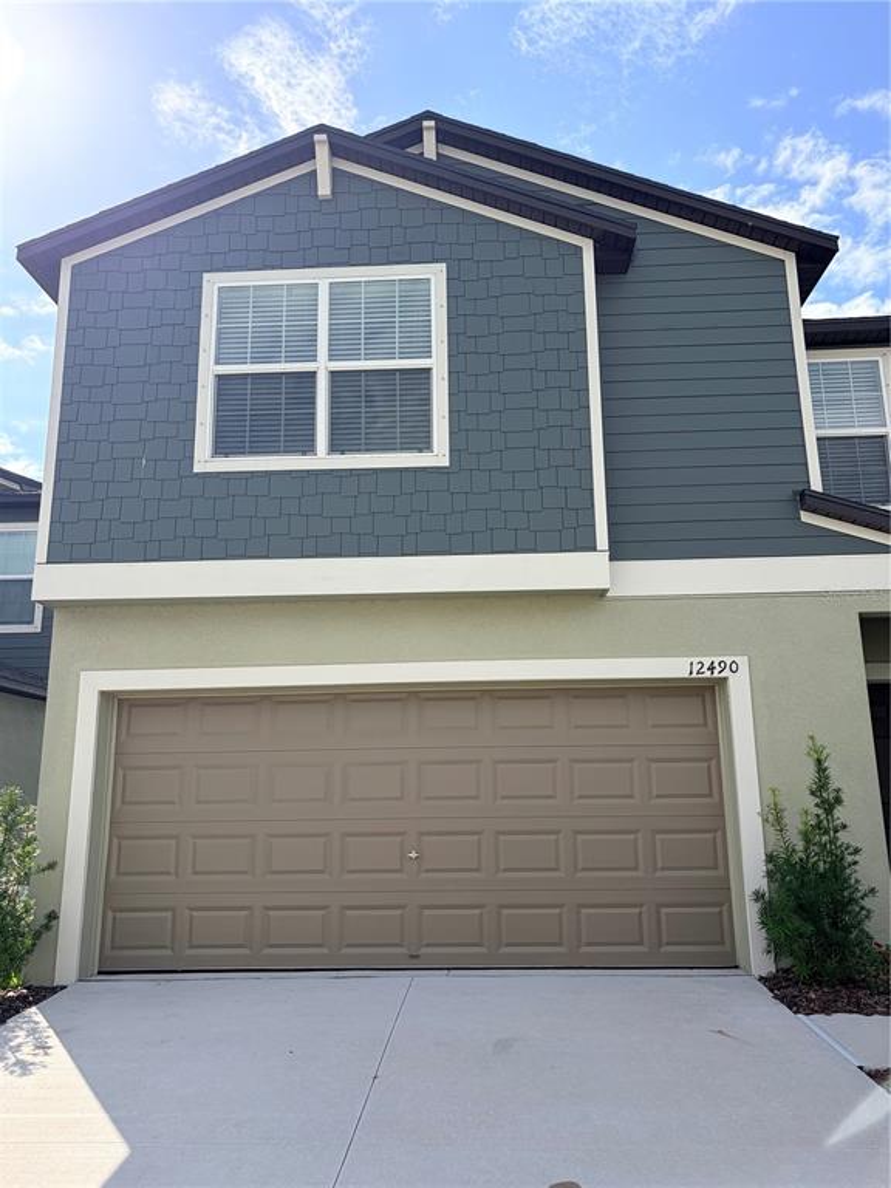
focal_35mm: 26
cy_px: 594
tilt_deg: +11.8
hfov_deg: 53.1
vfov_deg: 67.3
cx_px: 446
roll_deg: +0.6
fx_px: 892
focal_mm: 5.96
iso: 64
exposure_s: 1/2985
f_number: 1.6
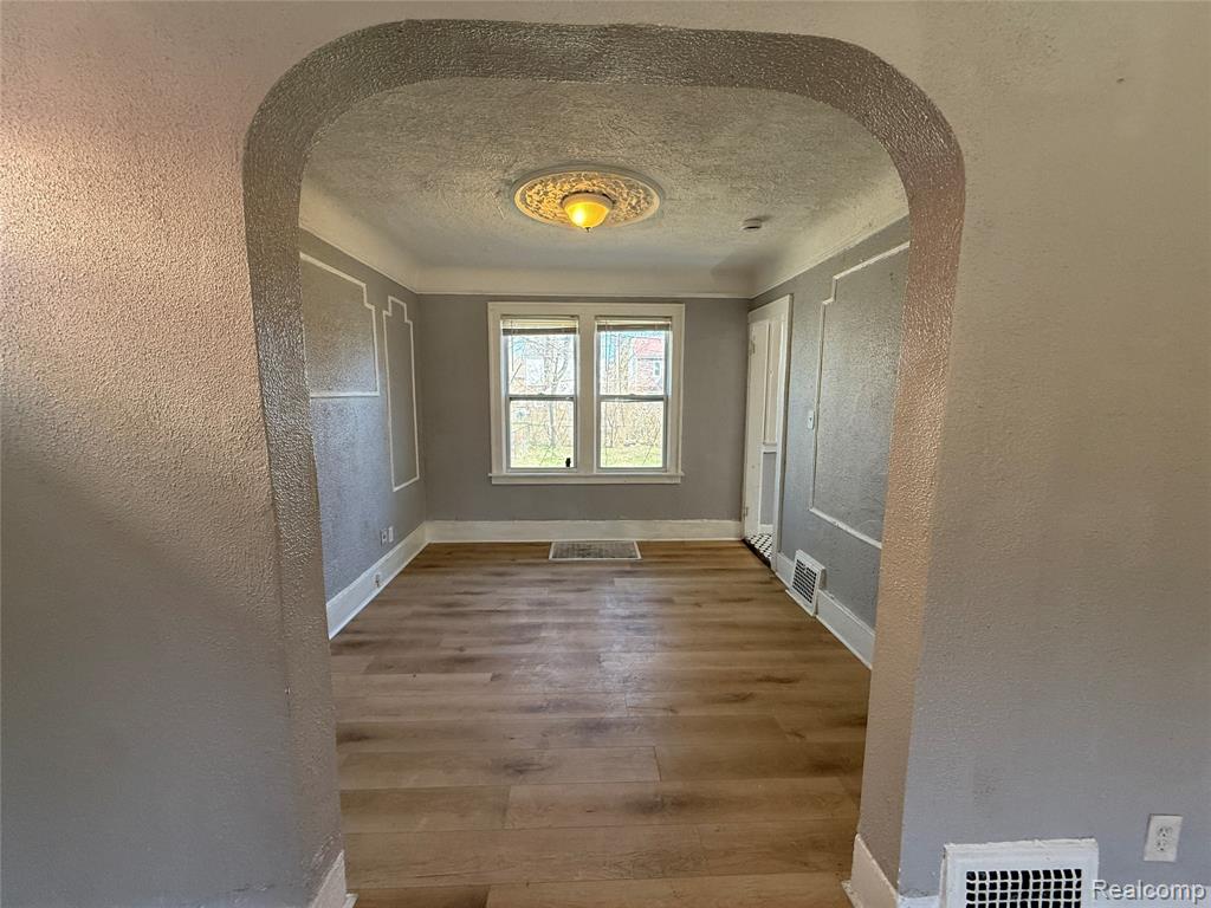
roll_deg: -0.2
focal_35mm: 14
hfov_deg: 102.1
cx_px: 606
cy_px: 454
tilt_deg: -6.2
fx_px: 490
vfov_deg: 85.7
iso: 160
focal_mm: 2.22
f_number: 2.2
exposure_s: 1/120
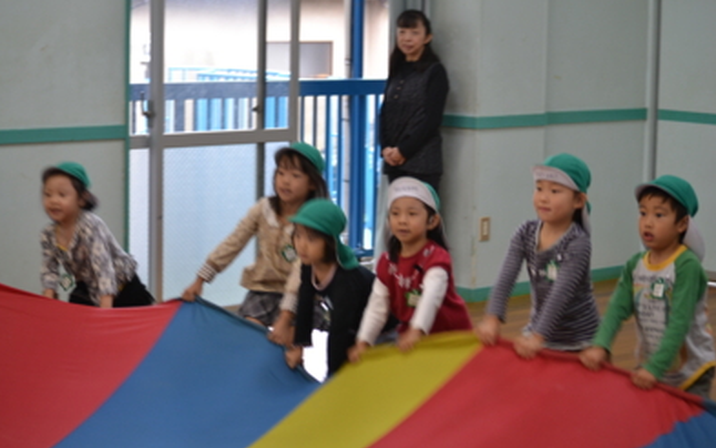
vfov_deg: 15.3
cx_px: 355
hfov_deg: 24.2
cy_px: 207
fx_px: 1669
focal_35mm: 86
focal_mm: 55
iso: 400
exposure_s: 1/40
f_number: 4
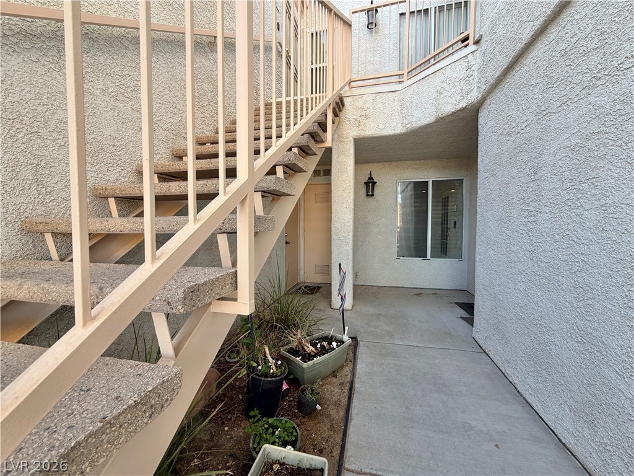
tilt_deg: -2.3
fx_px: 256
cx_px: 317
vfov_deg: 85.7
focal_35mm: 14
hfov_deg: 102.1
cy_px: 238
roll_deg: -0.5
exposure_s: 1/121
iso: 64
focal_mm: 2.22
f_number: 2.2
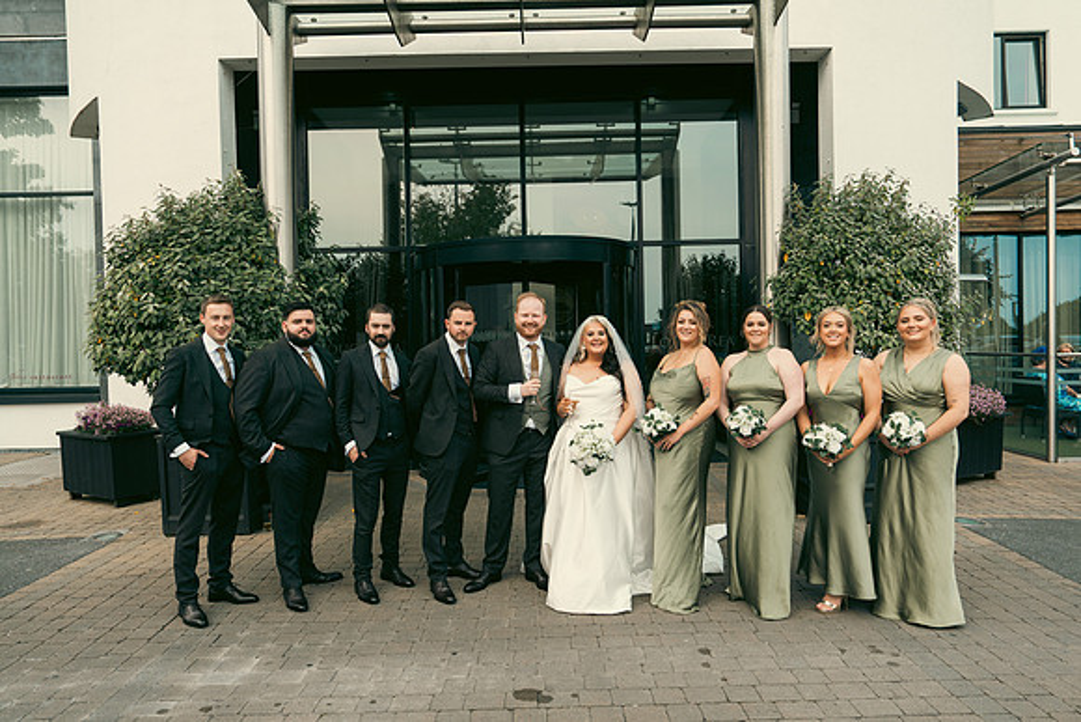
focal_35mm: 24
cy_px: 361
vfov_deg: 53.2
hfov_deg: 73.7
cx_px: 540
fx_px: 721
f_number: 5
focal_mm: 24
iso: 125
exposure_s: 1/250
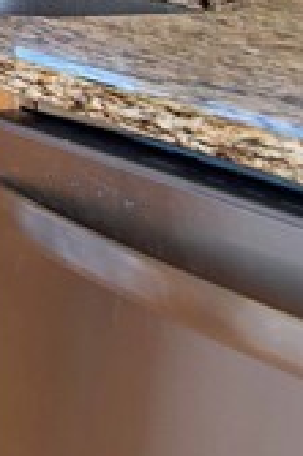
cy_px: -344
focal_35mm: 104
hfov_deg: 6.8
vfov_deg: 16.6
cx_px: -1121
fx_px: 1316
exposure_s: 1/125
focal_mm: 16
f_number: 6.3
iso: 200
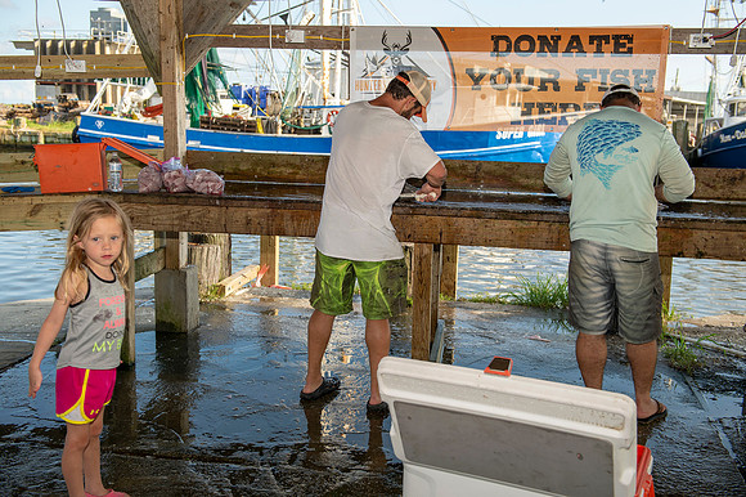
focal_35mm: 38
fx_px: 787
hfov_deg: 50.7
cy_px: 248
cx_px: 373
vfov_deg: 35.0
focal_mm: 38
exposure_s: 1/250
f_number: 5
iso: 50
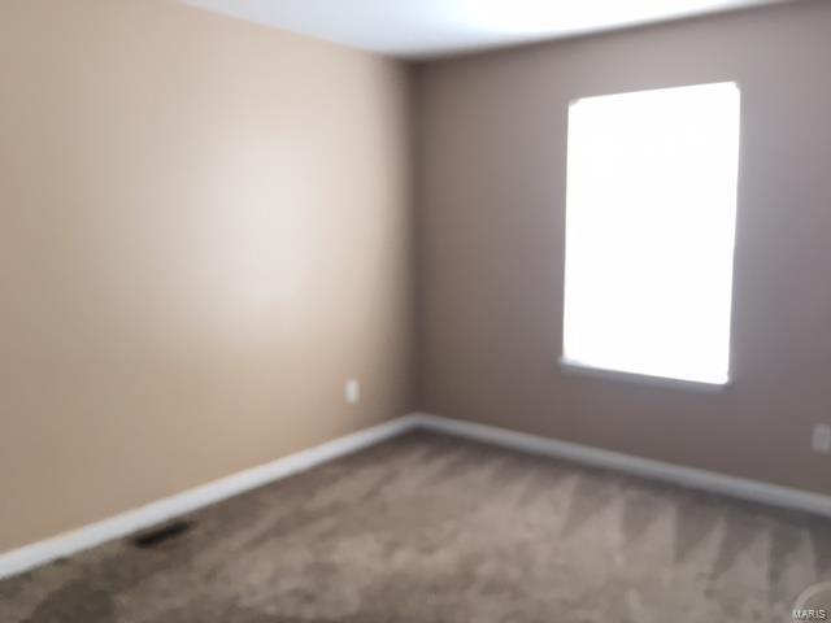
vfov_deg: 48.2
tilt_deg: -6.2
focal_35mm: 29
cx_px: 416
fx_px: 696
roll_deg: +0.6
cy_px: 312
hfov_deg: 61.7
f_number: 2.2
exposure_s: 1/30
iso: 50
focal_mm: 4.15
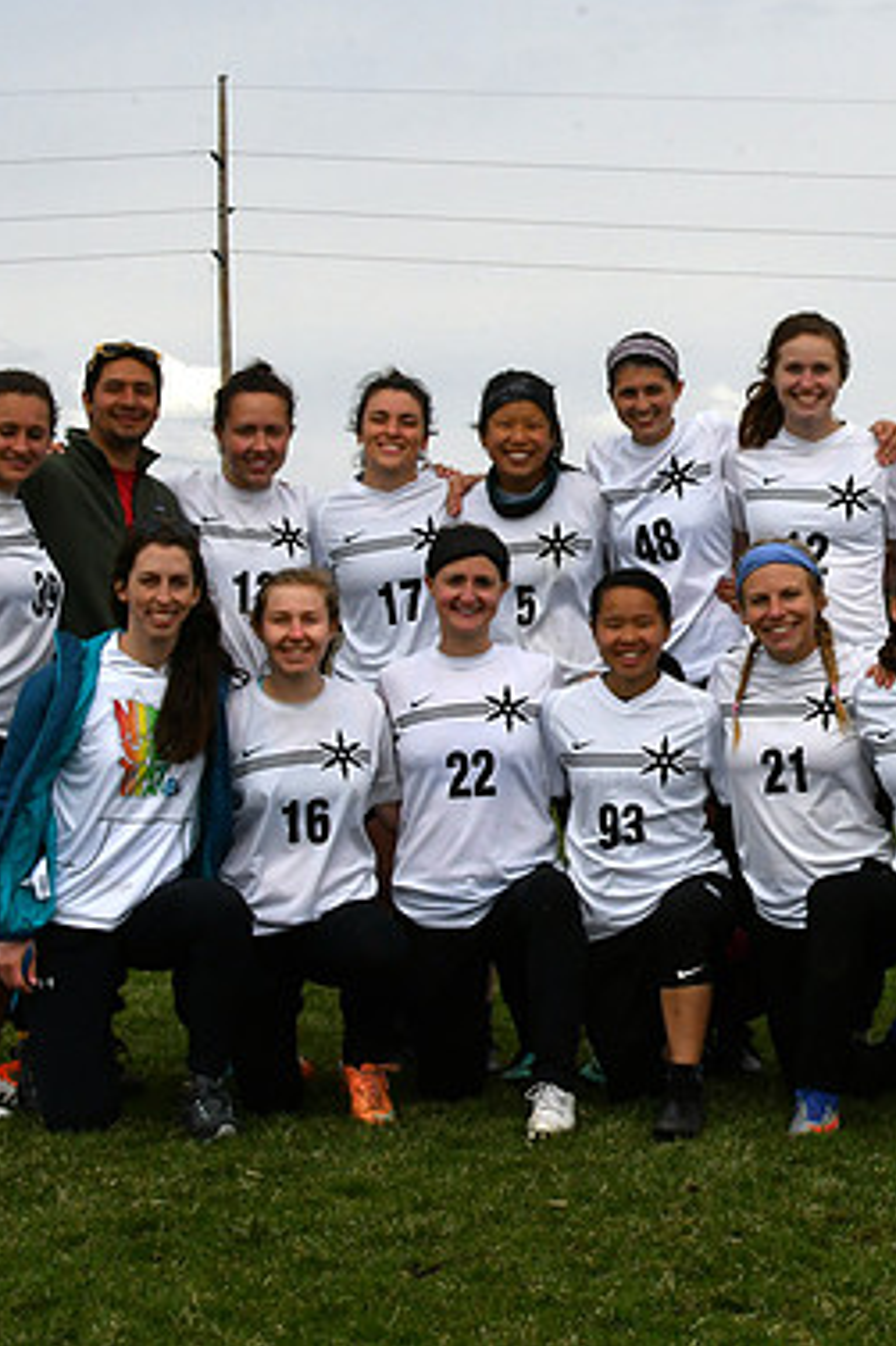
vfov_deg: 25.1
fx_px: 3018
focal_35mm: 81
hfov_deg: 16.6
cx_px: 882
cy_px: 659
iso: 800
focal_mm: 35
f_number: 18
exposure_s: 1/640
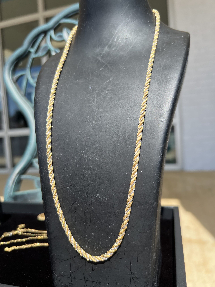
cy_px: 144
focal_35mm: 26
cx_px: 108
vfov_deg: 67.3
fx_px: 215
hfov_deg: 53.1
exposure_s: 1/1972
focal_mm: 5.7
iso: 50
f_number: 1.5
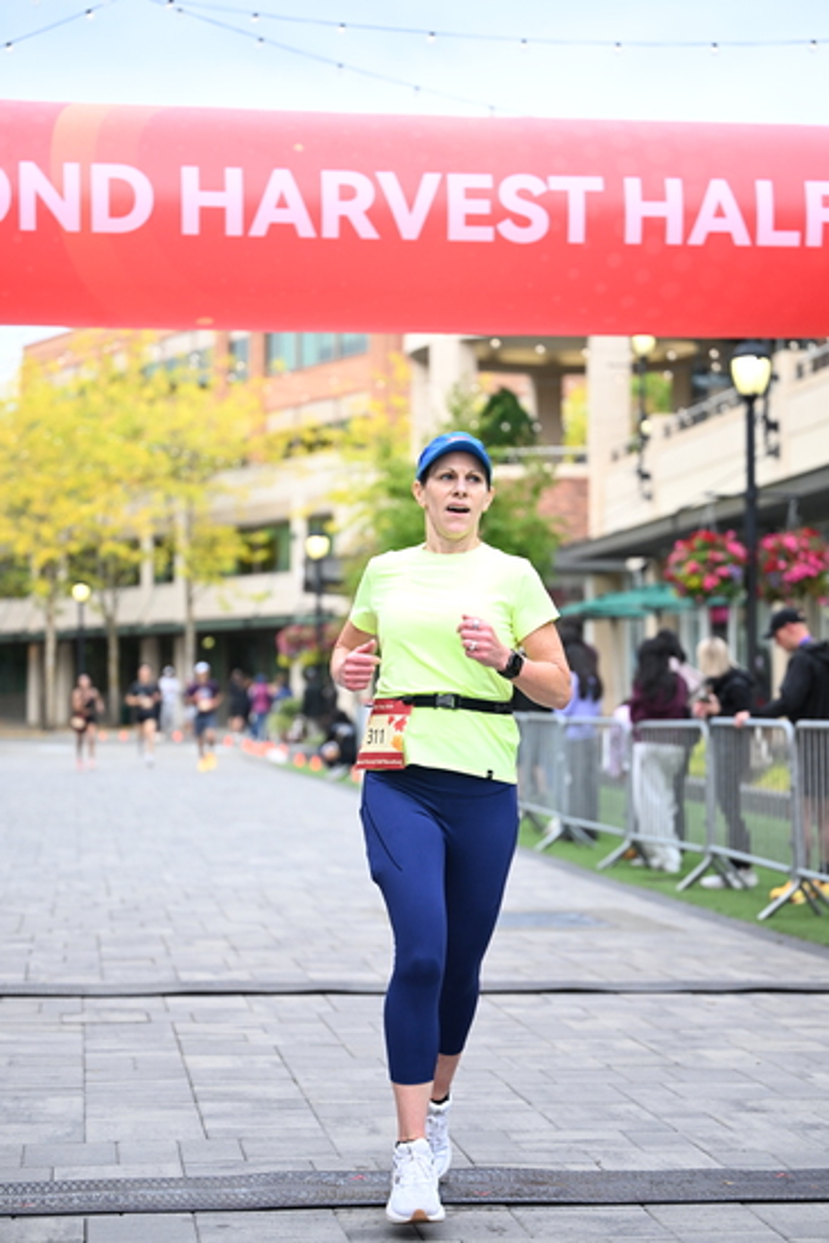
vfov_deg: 28.4
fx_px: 2451
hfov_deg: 19.2
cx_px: 414
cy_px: 622
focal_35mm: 71
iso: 1000
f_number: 2.8
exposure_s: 1/1600
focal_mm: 71
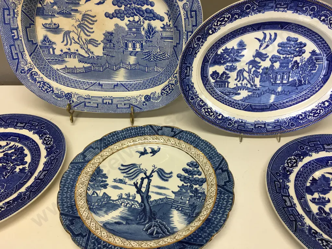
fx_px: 278
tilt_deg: -36.7
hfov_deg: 61.7
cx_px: 166
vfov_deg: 48.2
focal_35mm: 29
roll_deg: +0.4
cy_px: 124
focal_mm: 4.15
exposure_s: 1/33
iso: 32
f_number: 2.2
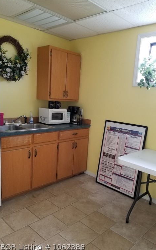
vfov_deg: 66.5
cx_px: 77
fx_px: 191
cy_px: 125
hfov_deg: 44.5
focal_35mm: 28
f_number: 1.7
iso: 100
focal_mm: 4.3
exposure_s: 1/60
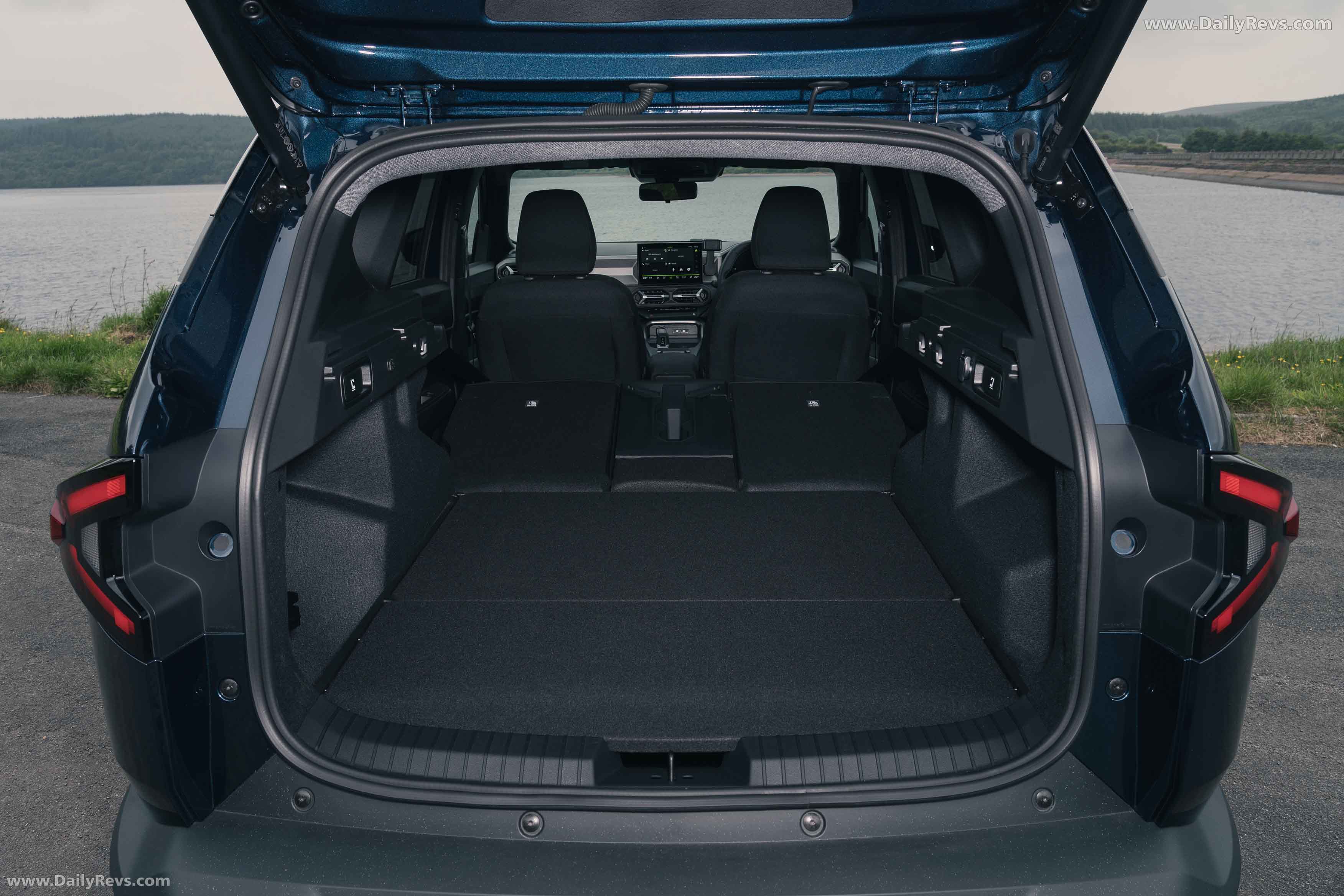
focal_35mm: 26
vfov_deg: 49.6
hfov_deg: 69.4
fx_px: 971
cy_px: 448
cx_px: 672
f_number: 8
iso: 100
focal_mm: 26
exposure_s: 1/100
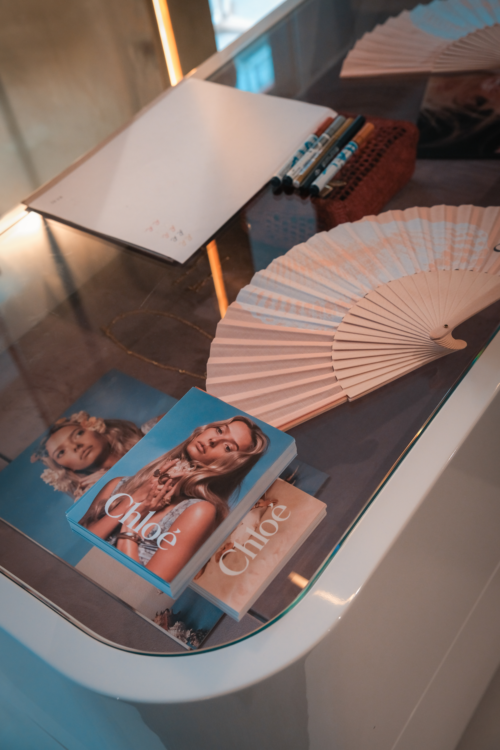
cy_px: 375
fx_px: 792
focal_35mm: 38
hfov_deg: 35.1
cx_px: 250
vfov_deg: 50.7
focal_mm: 25.1
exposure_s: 1/320
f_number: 3.5
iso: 1250
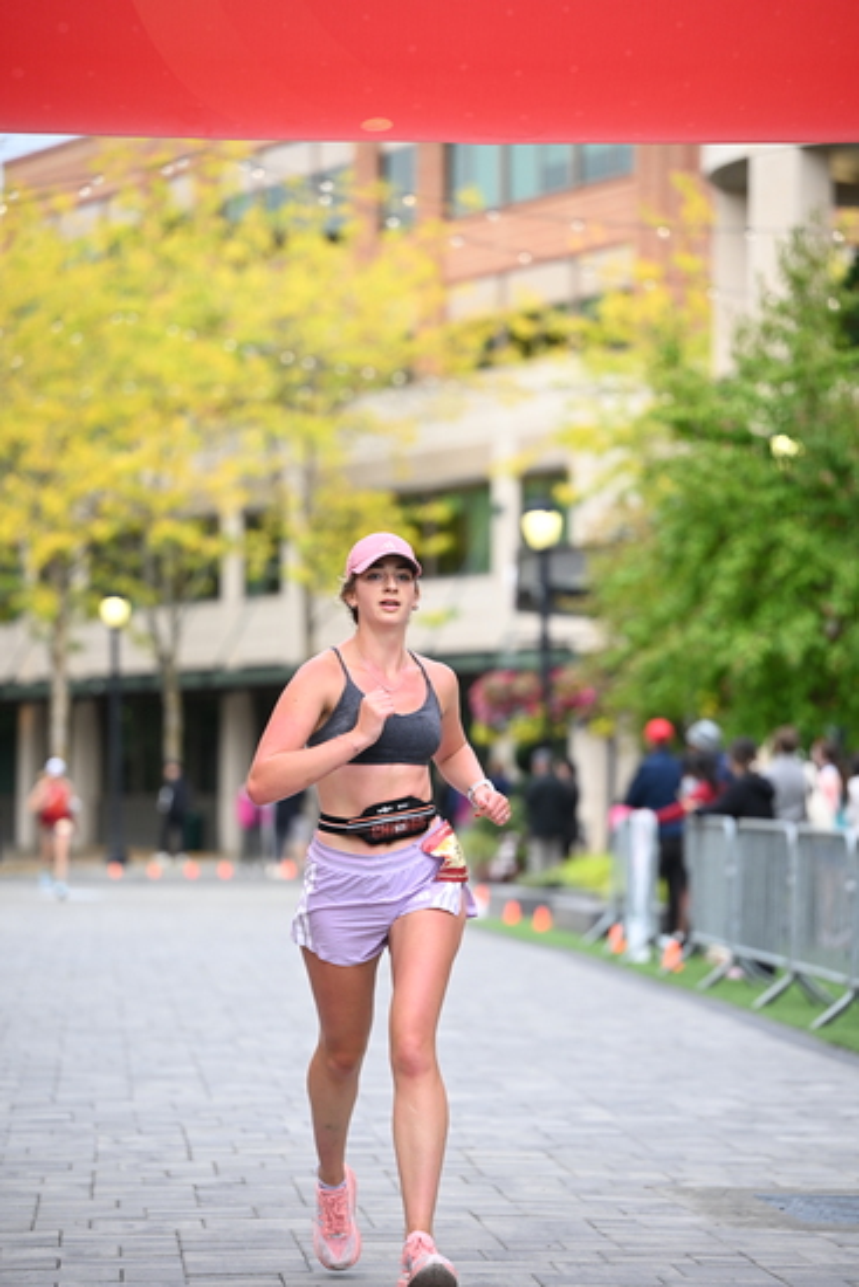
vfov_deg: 16.4
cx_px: 430
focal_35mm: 125
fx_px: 4471
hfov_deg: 11.0
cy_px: 644
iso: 1000
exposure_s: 1/2000
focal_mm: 125
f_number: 2.8
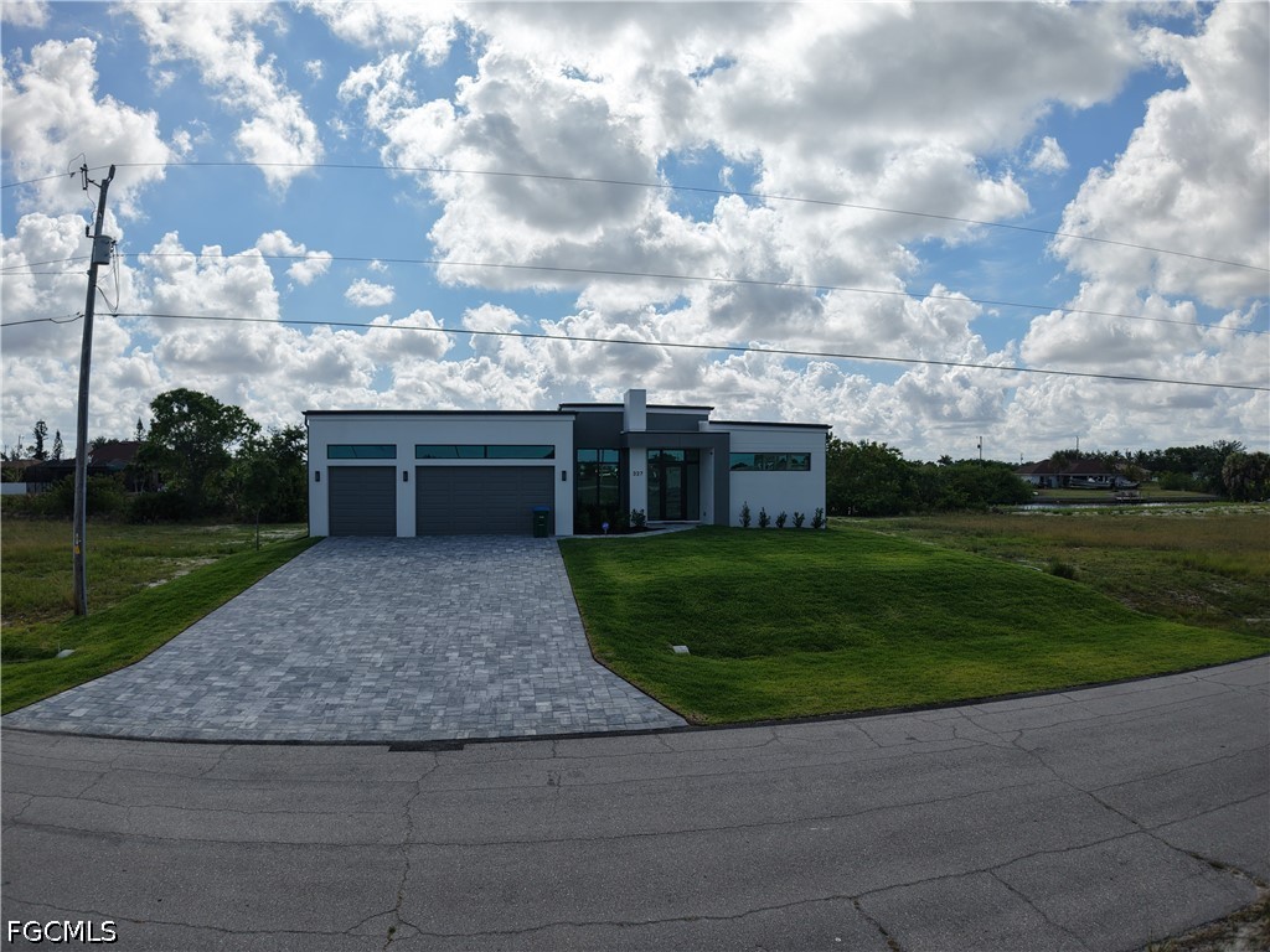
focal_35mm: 24
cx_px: 635
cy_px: 476
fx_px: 881
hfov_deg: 71.6
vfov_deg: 56.8
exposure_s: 1/8000
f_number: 1.8
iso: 250
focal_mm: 6.48
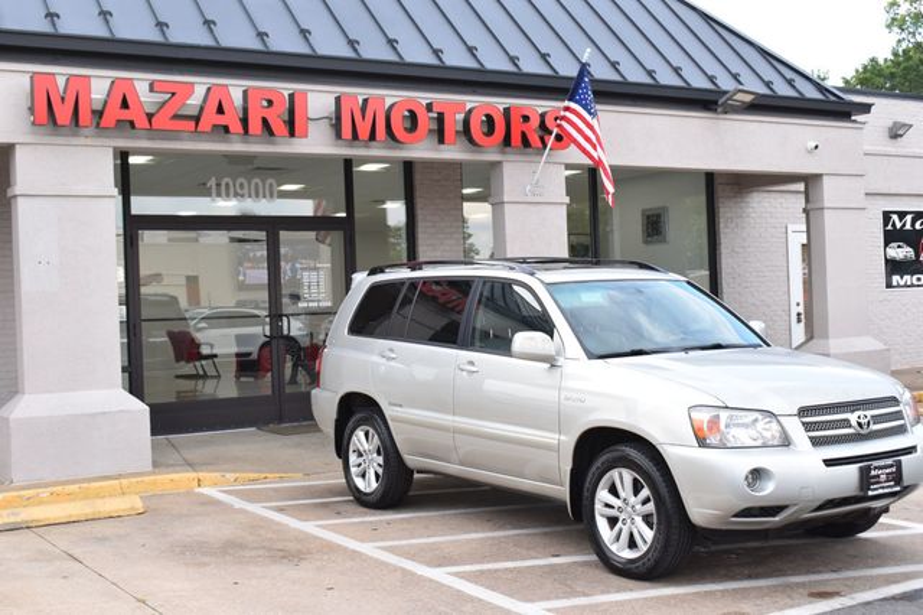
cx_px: 462
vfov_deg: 28.9
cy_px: 308
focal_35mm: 46
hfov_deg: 42.3
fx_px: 1192
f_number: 8
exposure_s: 1/125
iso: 400
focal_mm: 31
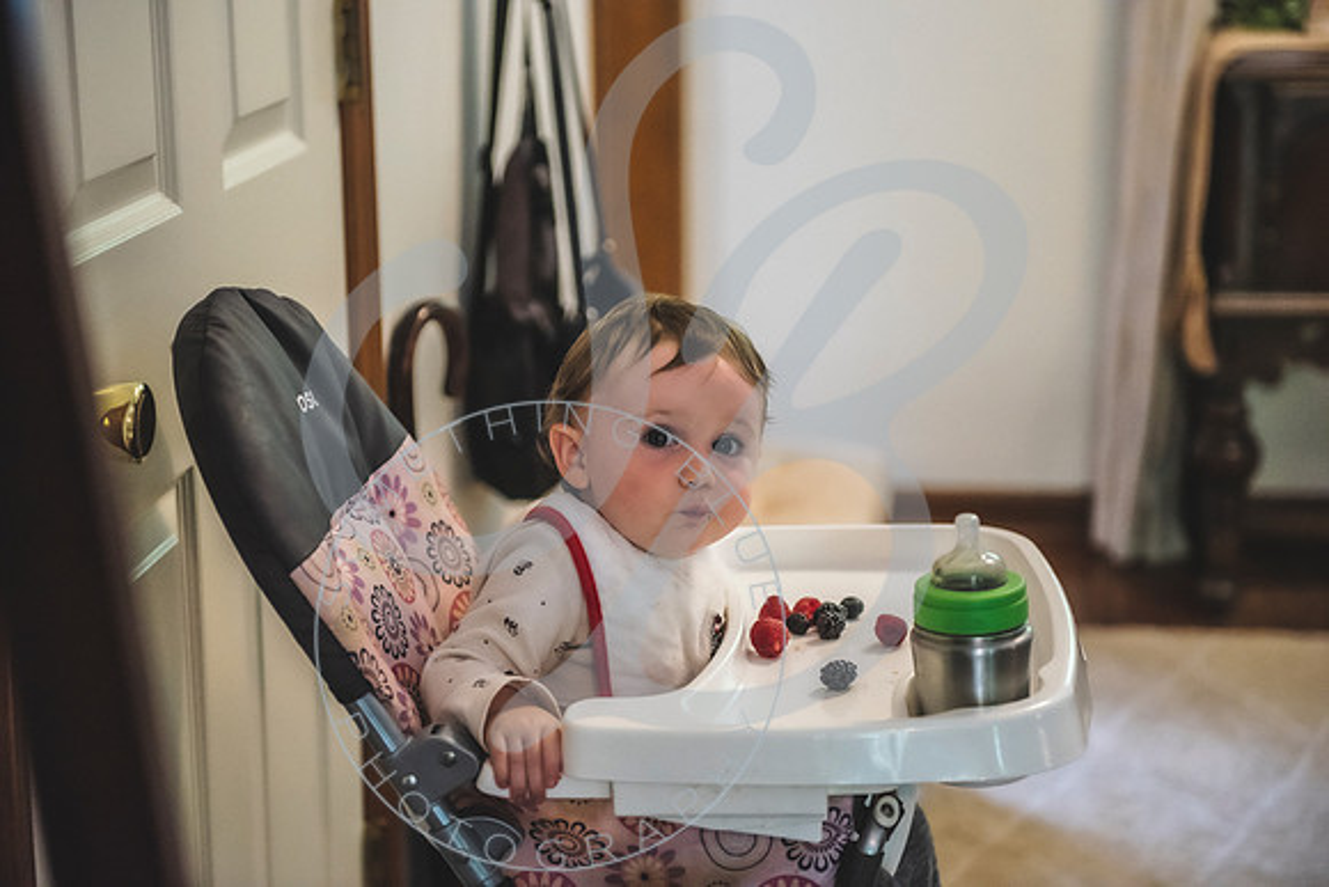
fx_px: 2585
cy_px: 444
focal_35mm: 70
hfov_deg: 28.8
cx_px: 664
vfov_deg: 19.5
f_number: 2.8
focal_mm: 70
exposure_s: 1/125
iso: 2000
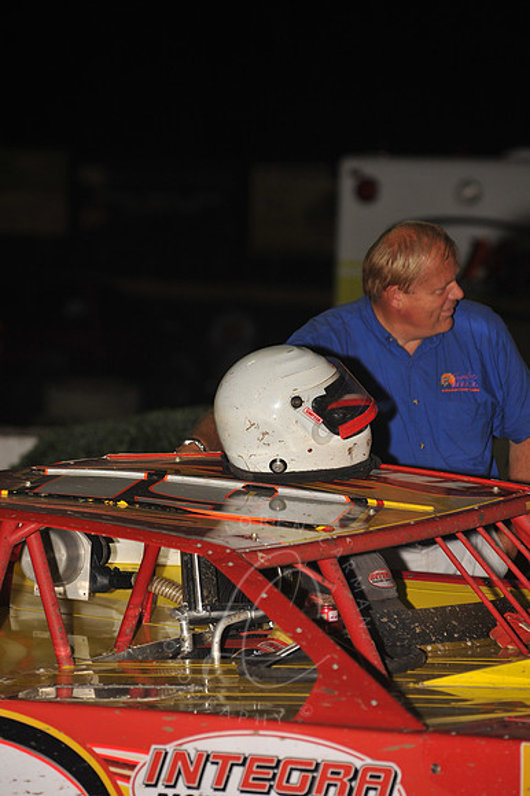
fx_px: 4422
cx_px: 265
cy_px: 398
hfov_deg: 6.9
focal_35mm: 200
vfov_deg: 10.3
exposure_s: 1/250
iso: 640
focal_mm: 200
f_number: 5.6
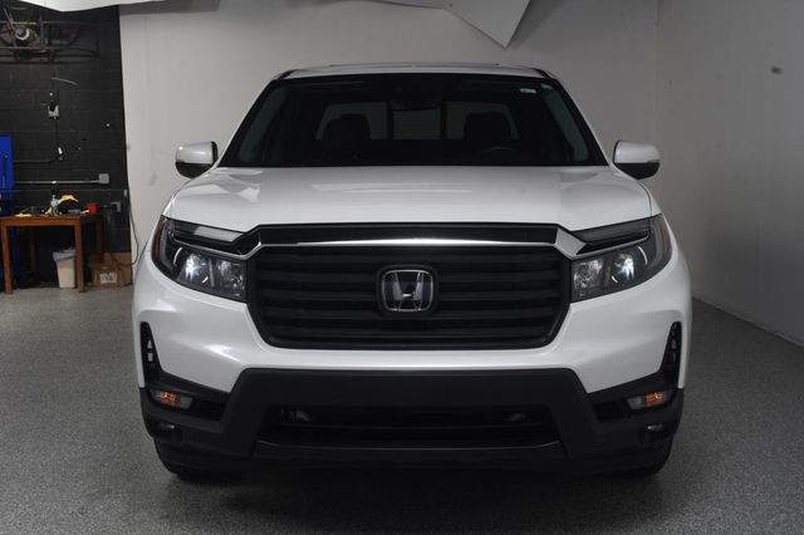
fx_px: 893
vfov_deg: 33.4
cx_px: 402
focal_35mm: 40
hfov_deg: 48.5
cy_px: 268
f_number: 14
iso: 100
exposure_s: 1/160
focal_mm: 27
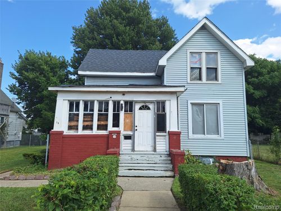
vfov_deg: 58.9
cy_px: 106
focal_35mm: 23
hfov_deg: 73.9
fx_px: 187
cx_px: 140
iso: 40
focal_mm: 5.54
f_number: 1.8
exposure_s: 1/2041
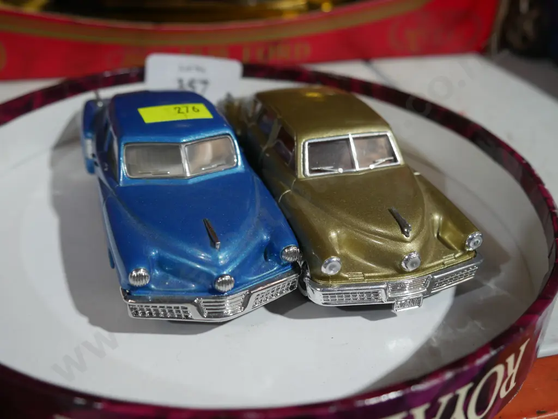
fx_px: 645
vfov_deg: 36.0
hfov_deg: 46.8
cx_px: 279
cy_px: 210
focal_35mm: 40
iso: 500
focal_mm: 20
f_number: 4.4
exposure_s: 1/60
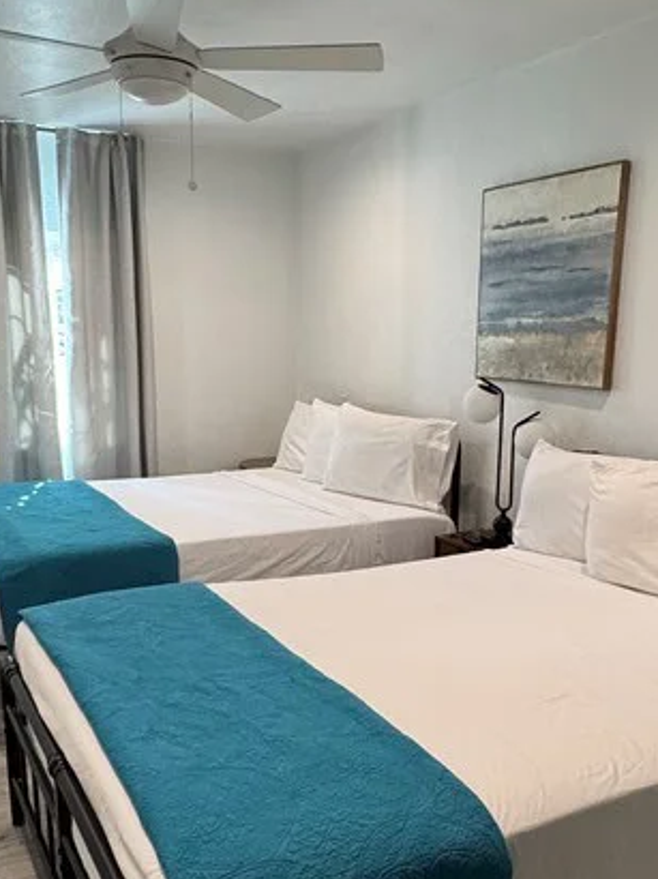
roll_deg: -1.0
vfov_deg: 52.3
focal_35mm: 35
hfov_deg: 40.7
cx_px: 315
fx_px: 888
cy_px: 521
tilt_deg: -14.0
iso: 200
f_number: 2.2
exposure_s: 1/120
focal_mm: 2.22
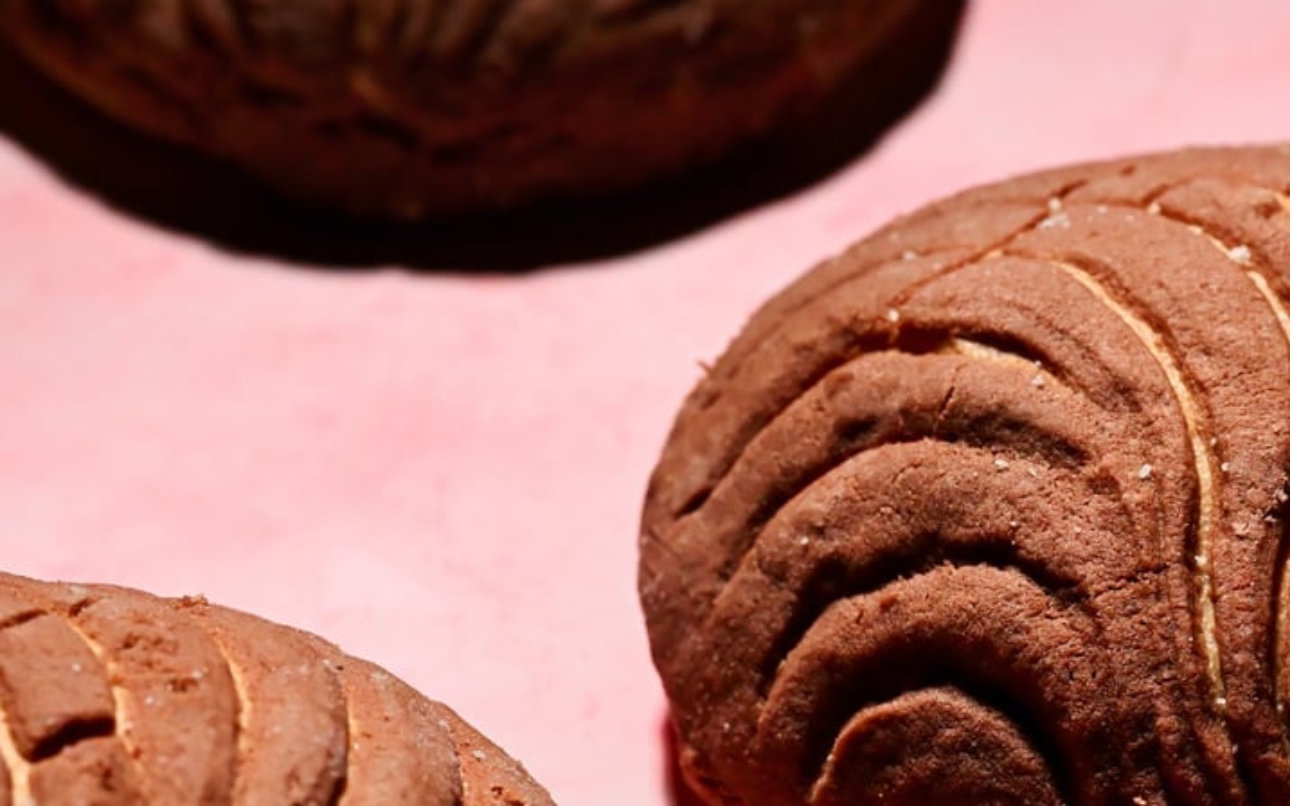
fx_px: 6293
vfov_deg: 7.3
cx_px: 835
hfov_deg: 11.7
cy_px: 575
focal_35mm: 179
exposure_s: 1/200
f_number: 10
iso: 6400
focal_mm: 105
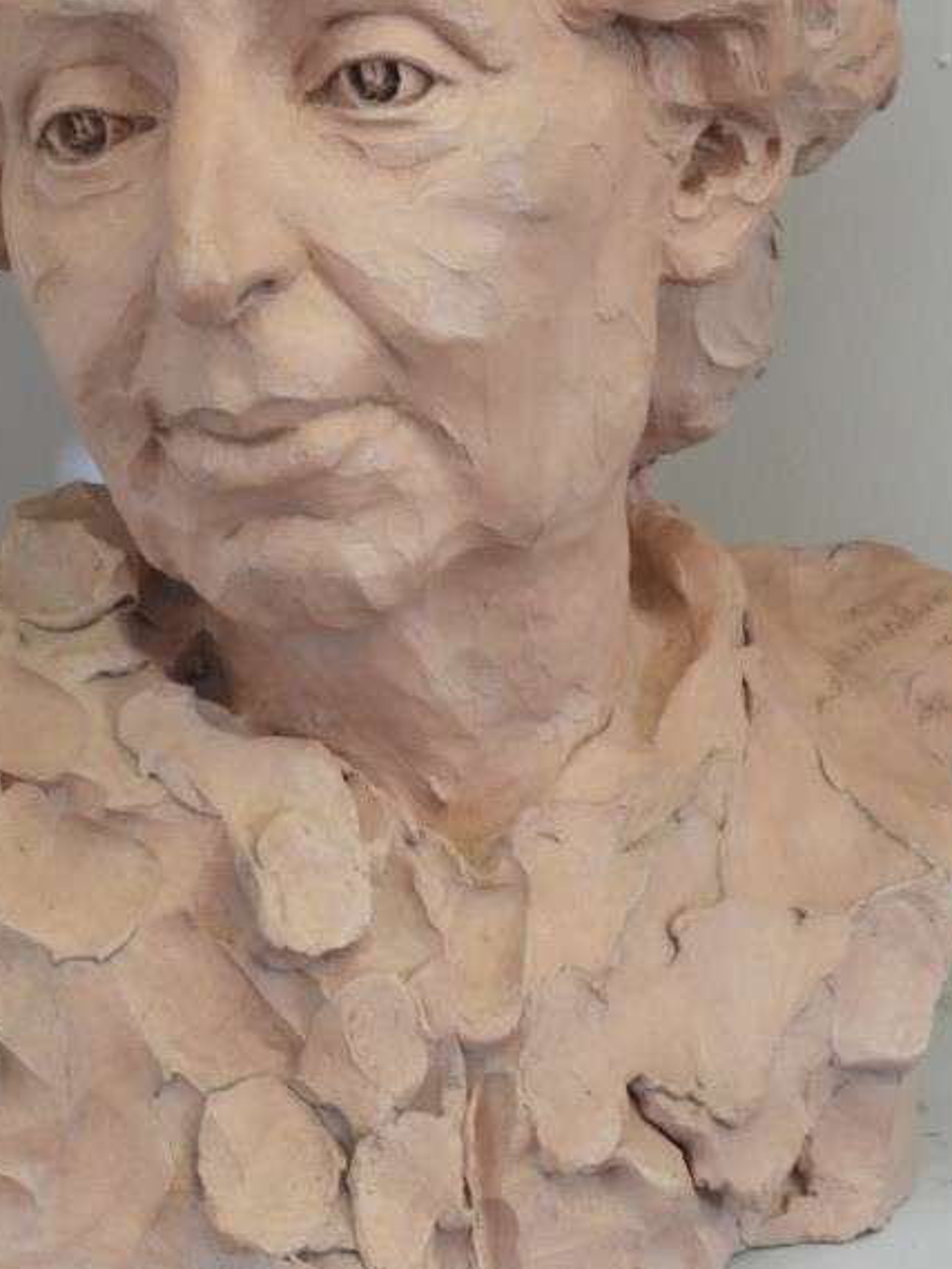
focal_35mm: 108
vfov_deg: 18.2
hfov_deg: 13.7
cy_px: 535
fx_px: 3959
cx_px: 341
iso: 400
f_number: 4.2
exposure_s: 1/15
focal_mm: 10.7
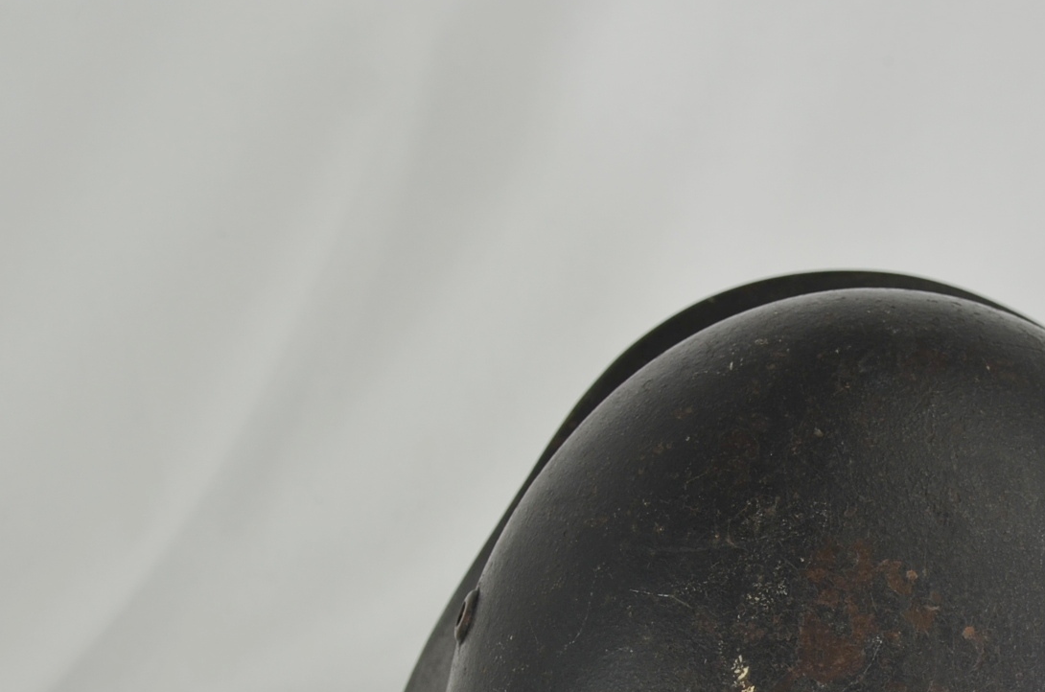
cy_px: 680
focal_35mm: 105
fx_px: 3045
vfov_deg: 12.8
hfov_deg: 19.2
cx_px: 890
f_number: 5.6
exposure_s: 1/125
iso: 200
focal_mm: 31
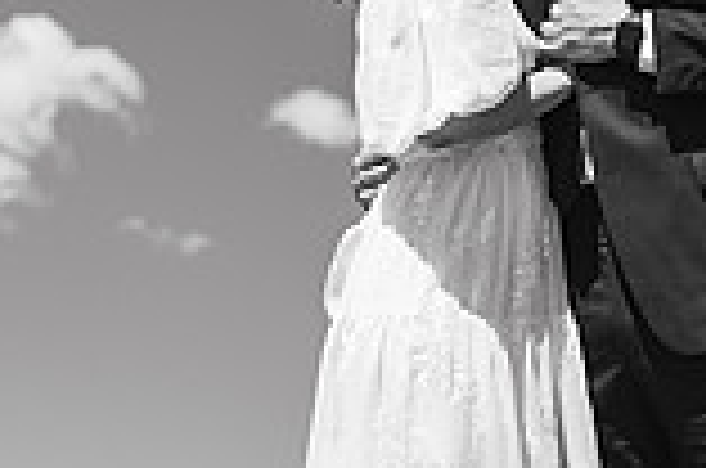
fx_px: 3621
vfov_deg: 7.2
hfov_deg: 11.1
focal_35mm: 185
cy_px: -328
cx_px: 351
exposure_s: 1/2500
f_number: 3.5
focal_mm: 50
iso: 100
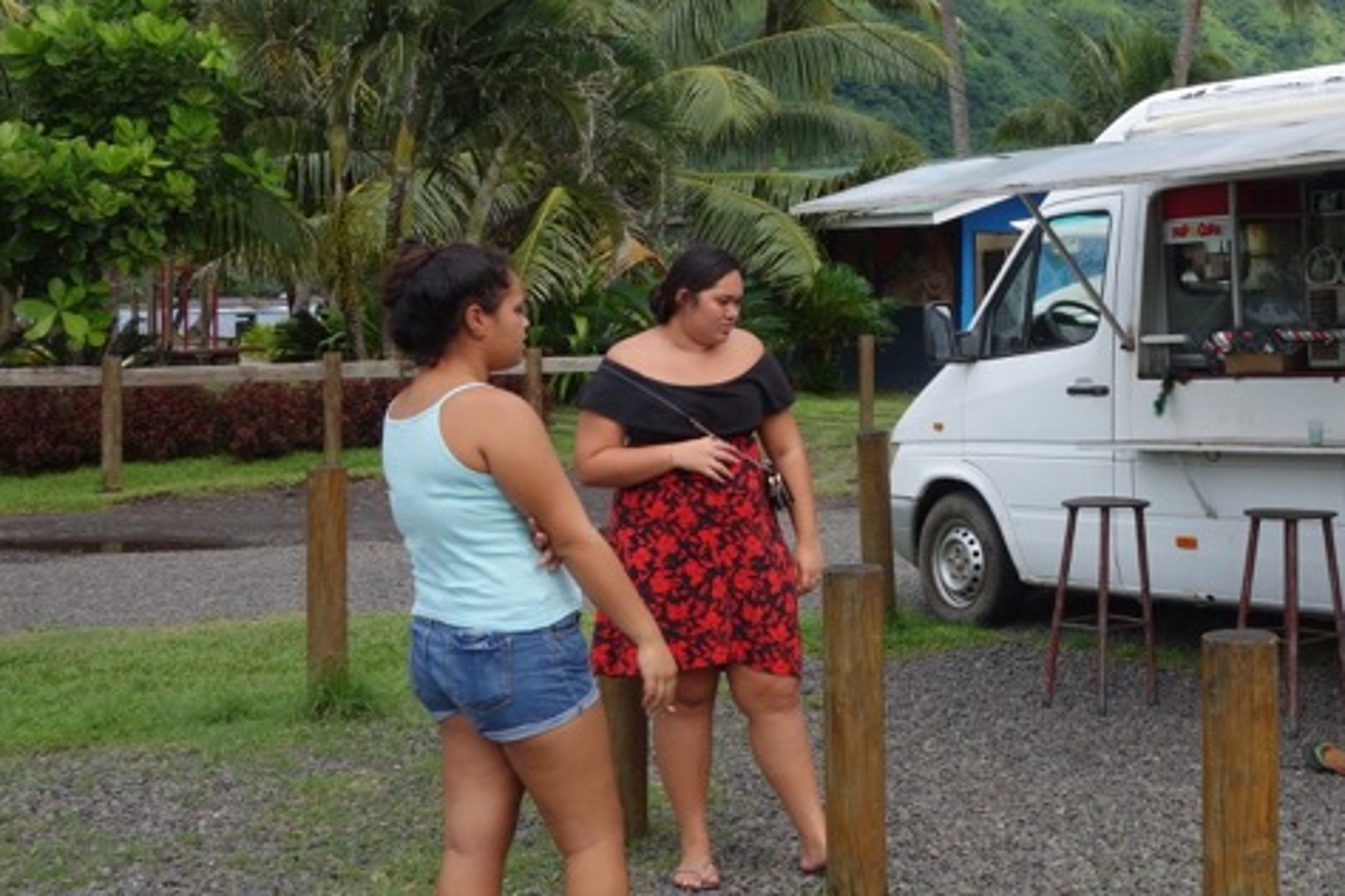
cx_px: 1178
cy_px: 275
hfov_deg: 33.4
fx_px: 2129
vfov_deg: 23.6
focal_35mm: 57
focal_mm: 11.04
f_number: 5.6
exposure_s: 1/320
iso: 125
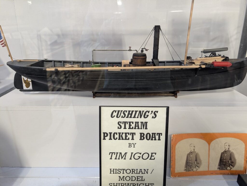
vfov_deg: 56.9
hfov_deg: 71.5
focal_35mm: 24
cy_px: 93
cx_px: 124
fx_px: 171
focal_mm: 6.9
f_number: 1.68
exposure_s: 1/91.5
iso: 226
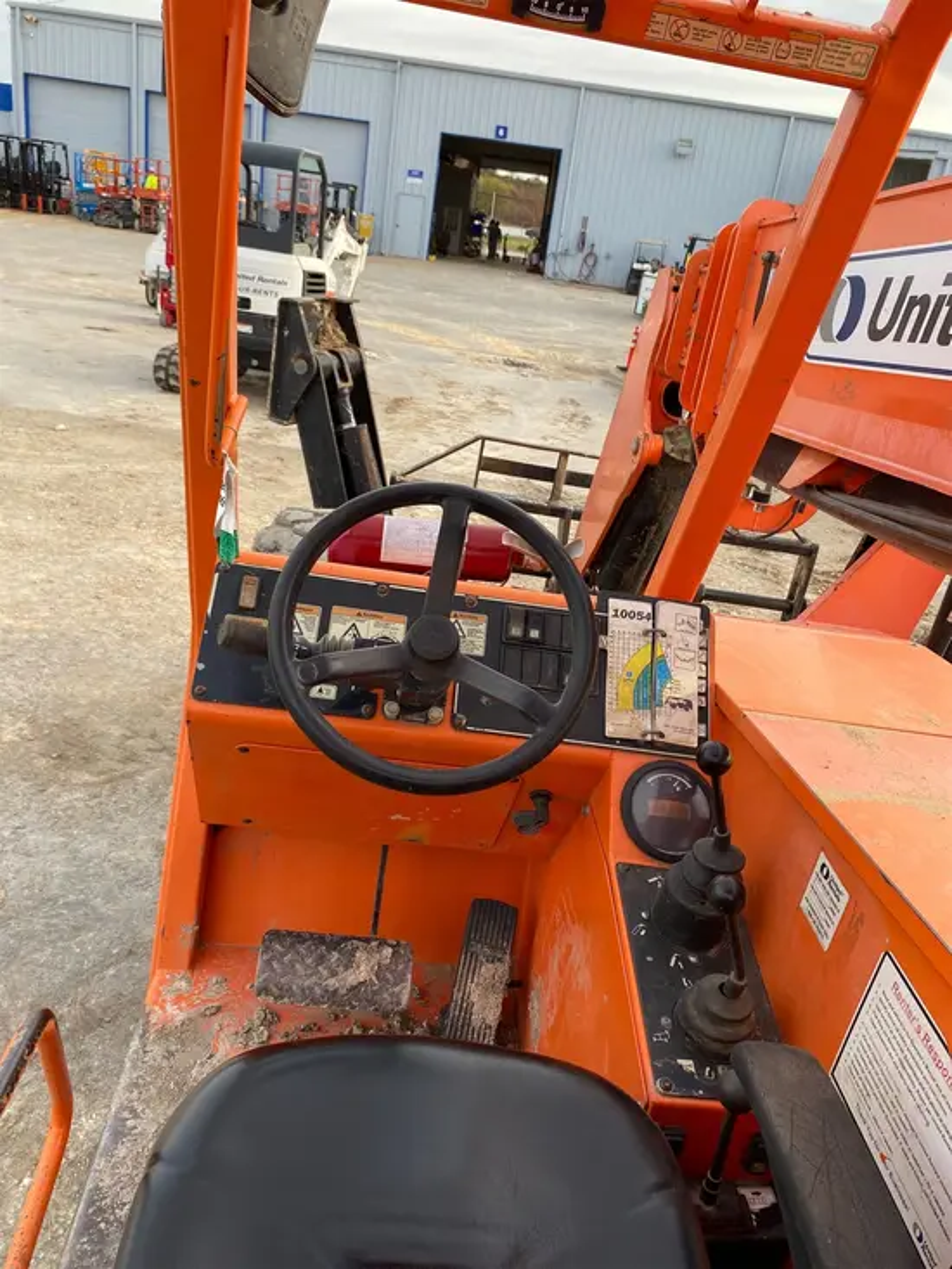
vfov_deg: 67.3
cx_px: 476
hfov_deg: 53.1
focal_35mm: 26
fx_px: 953
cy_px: 634
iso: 32
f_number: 1.8
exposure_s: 1/352
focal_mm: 4.25
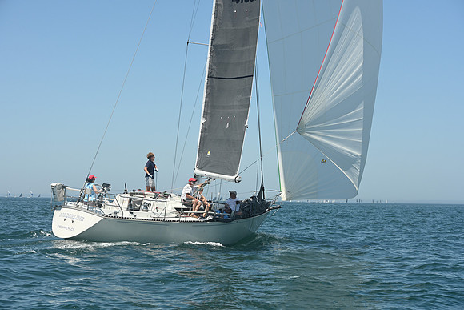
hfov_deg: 28.8
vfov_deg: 19.5
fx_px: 902
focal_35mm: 70
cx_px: 232
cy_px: 155
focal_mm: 70
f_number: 7.1
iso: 320
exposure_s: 1/1000
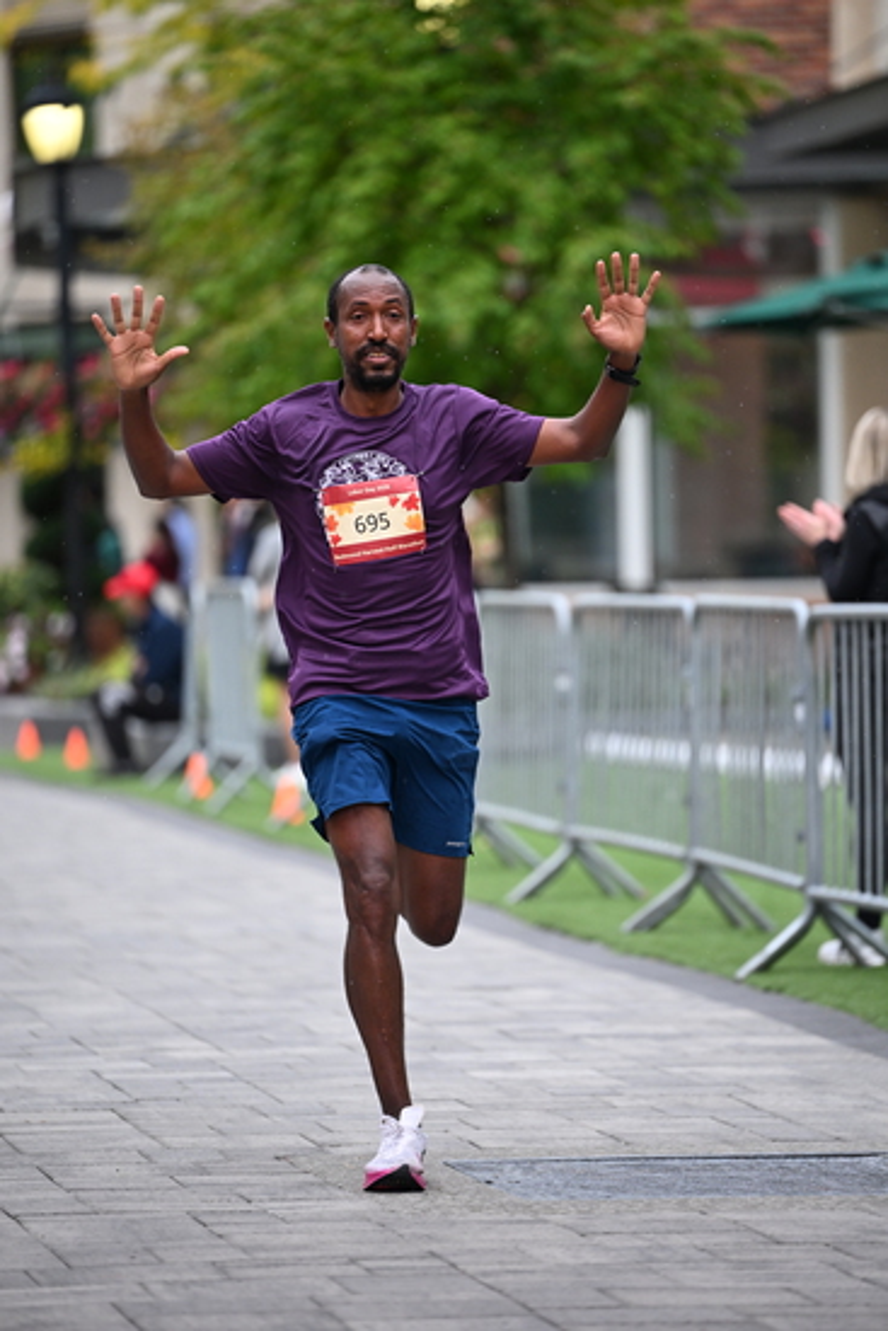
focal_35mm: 195
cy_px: 666
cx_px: 444
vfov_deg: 10.5
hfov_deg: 7.0
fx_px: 7210
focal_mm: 195
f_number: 2.8
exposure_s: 1/1600
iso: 1250
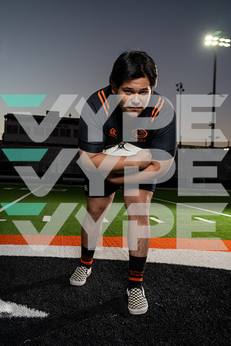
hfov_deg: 42.3
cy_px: 173
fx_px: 298
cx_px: 116
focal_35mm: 31
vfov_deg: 60.3
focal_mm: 31
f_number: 4.5
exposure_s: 1/250
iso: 160
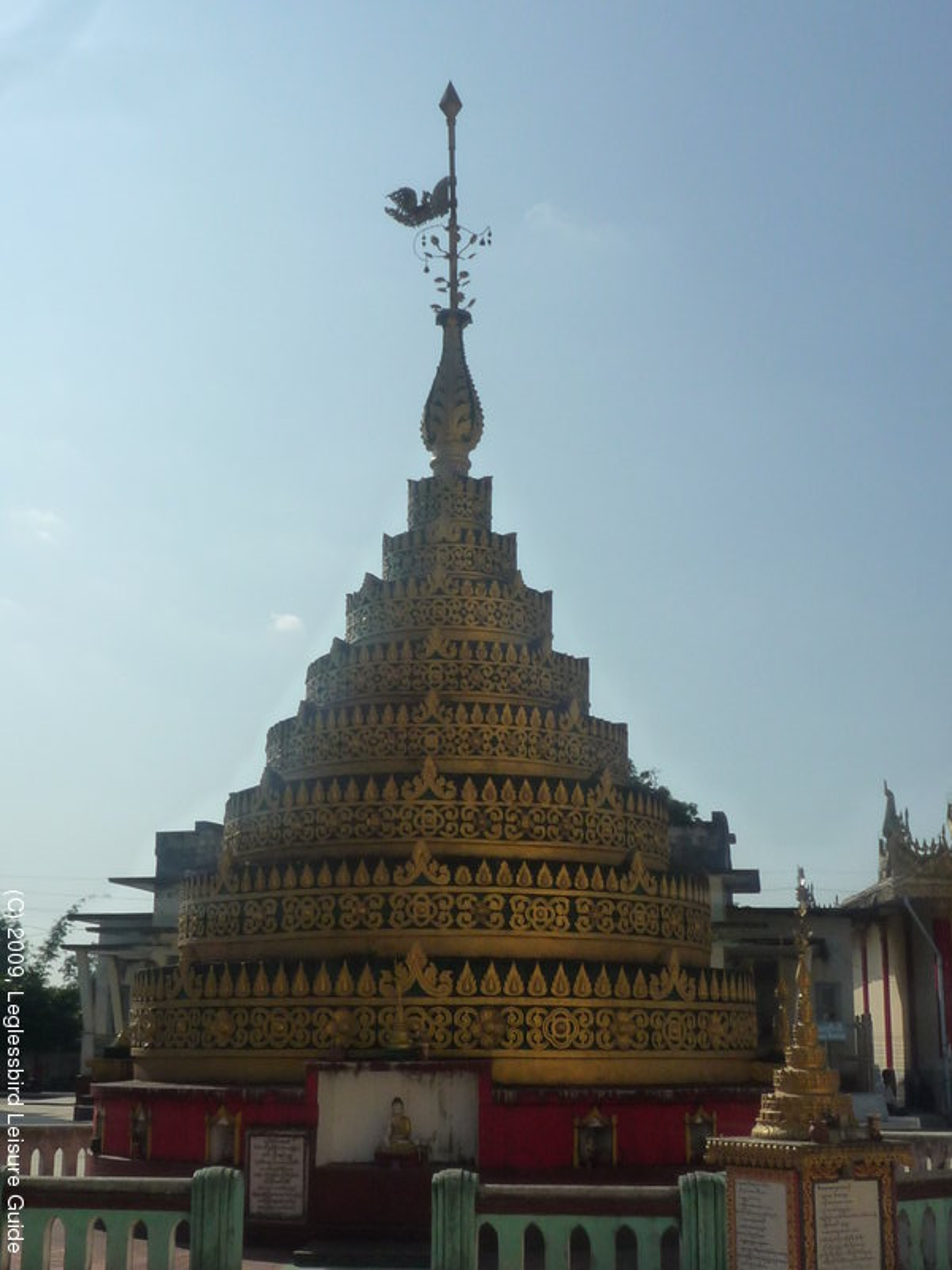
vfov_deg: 40.4
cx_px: 476
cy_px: 635
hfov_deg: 30.9
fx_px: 1723
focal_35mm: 47
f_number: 8
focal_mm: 5.8
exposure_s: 1/640
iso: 160
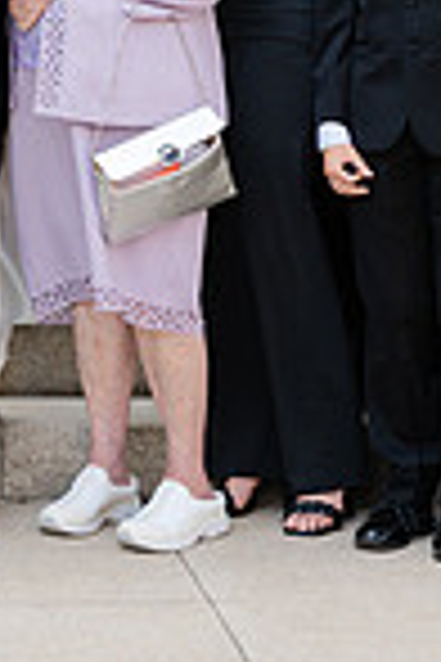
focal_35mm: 198
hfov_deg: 6.8
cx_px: -306
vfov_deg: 10.2
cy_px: -173
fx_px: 3638
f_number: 3.5
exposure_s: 1/80
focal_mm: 50
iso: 64
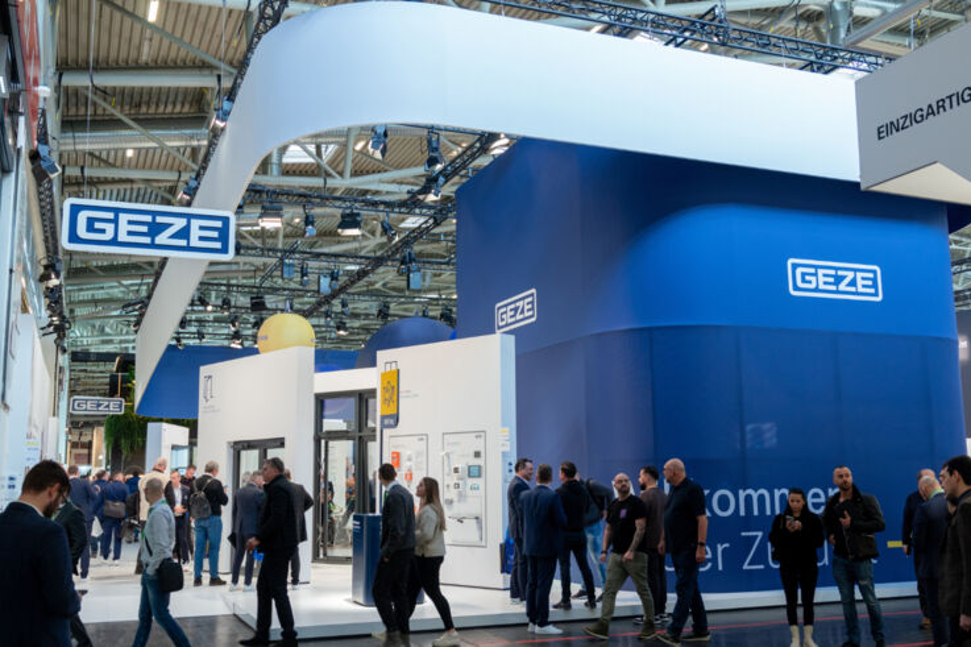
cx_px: 432
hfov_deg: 39.6
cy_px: 288
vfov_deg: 27.0
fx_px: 1348
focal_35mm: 50
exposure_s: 1/400
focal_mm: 30
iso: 1600
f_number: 1.4
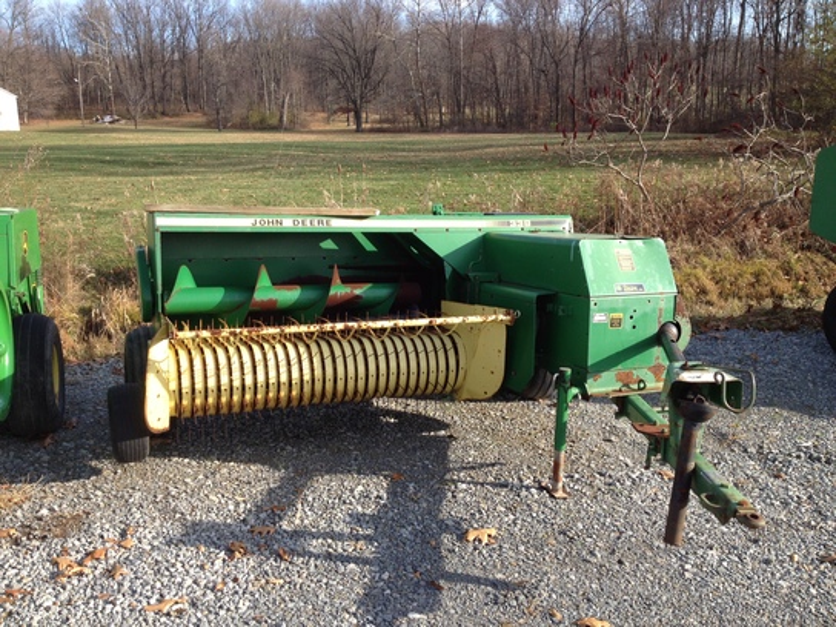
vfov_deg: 40.7
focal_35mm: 35
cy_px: 314
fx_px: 845
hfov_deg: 52.6
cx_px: 418
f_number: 2.4
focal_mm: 4.28
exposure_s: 1/606
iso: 50
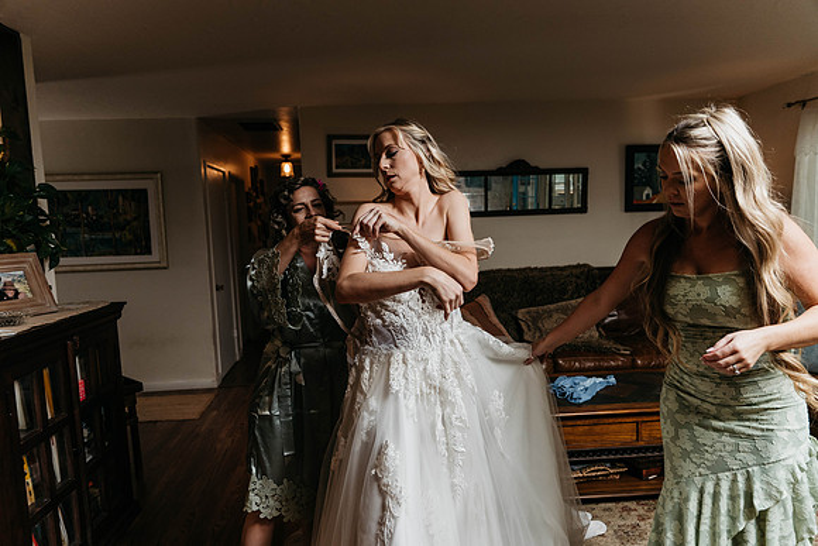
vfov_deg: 53.2
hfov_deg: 73.7
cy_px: 273
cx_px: 409
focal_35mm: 24
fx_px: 545
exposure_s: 1/500
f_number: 2.8
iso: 1000
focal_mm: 24
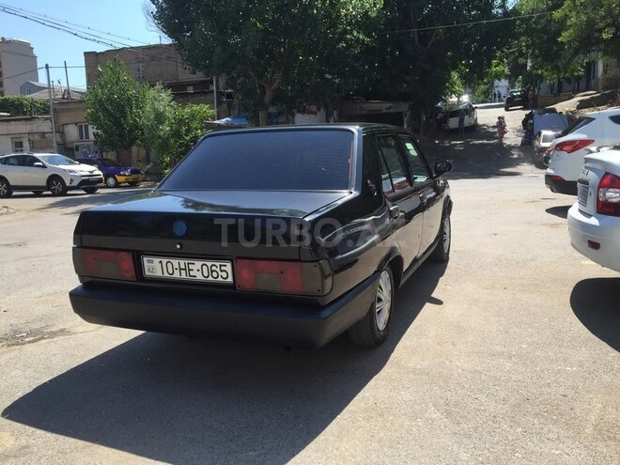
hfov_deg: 61.7
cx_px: 310
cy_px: 232
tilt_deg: -6.5
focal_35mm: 29
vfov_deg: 48.2
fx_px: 519
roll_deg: +1.1
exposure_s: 1/1130
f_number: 2.2
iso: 32
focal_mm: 4.15
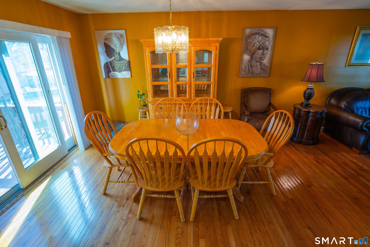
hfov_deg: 96.7
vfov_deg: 73.8
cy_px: 124
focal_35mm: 16
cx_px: 185
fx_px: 165
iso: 4000
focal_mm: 16
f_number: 4
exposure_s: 1/250
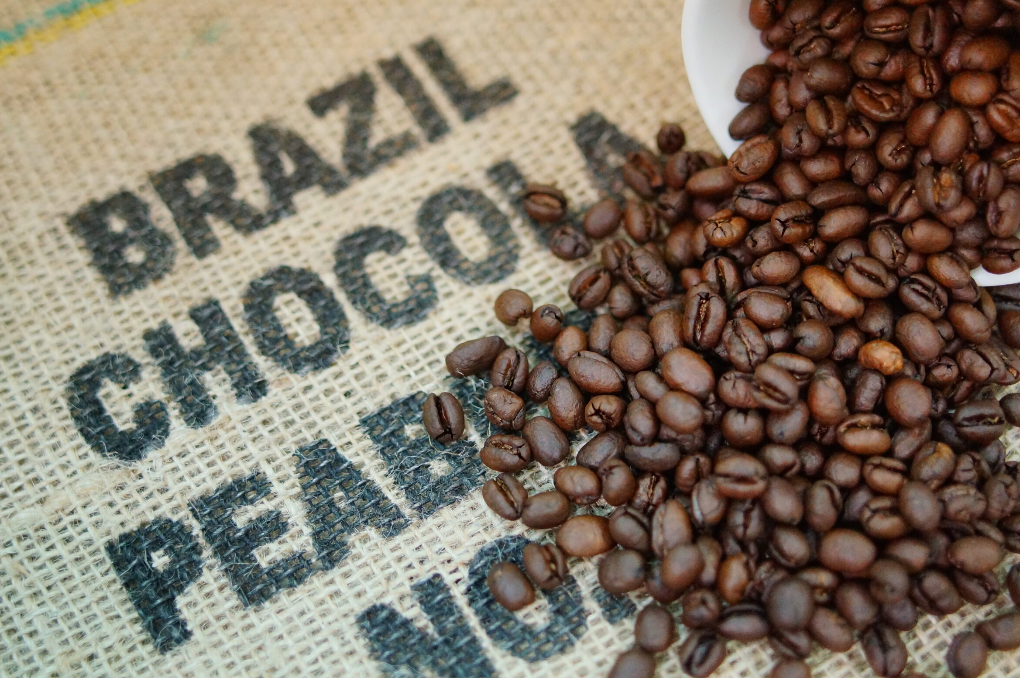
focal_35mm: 46
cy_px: 325
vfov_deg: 29.2
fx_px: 1302
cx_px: 530
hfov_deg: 42.8
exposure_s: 1/320
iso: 1600
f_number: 1.8
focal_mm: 28
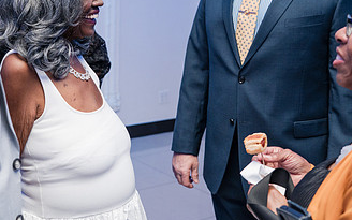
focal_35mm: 63
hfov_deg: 32.3
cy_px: 46
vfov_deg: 20.4
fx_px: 604
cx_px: 122
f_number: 4
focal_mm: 35
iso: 3200
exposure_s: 1/250
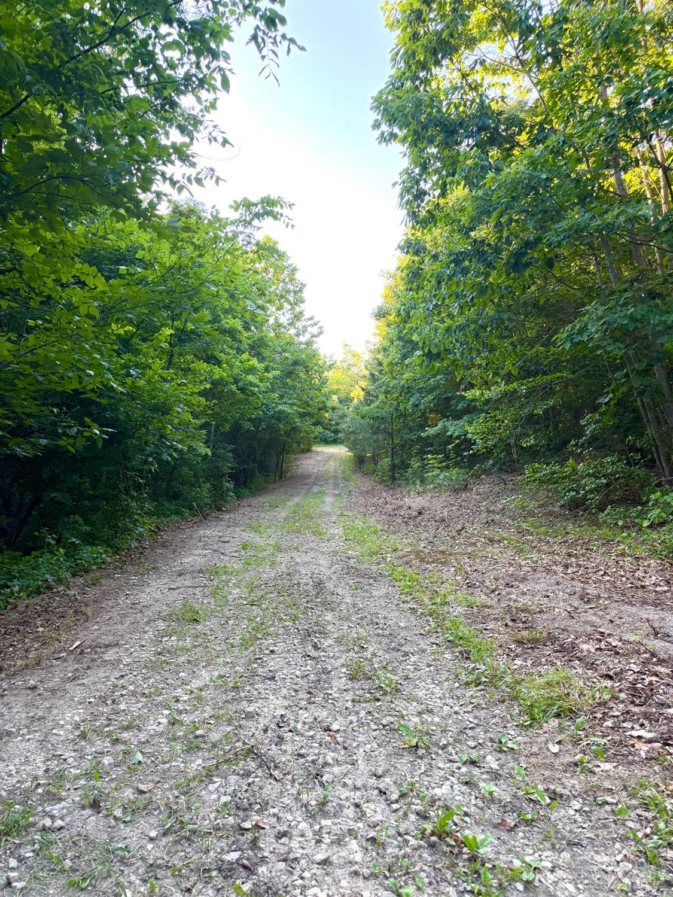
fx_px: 622
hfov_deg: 56.8
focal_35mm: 24
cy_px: 448
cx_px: 336
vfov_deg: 71.6
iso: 80
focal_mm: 6.76
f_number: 1.78
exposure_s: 1/179
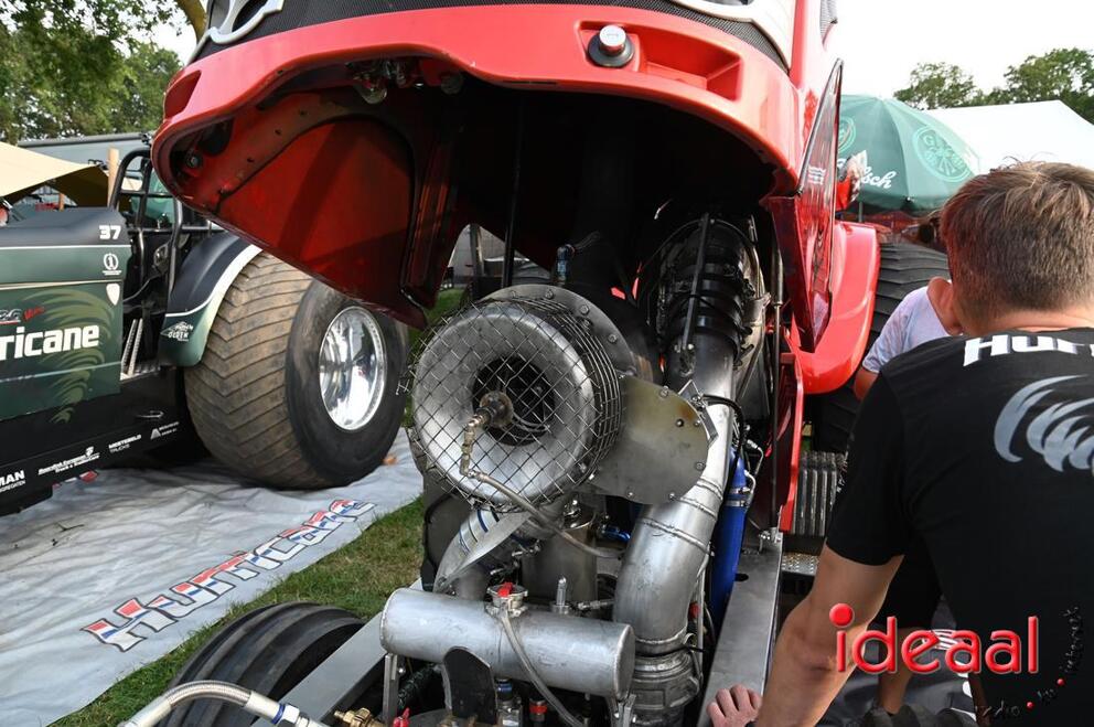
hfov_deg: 73.8
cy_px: 364
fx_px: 728
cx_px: 547
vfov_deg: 53.0
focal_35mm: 24
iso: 640
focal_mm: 24
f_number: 8
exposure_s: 1/250
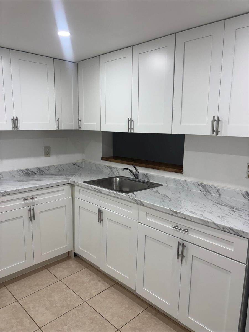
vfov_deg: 67.3
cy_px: 166
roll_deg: -1.1
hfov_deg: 53.1
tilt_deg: -10.0
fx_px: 249
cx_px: 124
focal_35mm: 26
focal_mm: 5.96
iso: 80
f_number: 1.6
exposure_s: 1/120
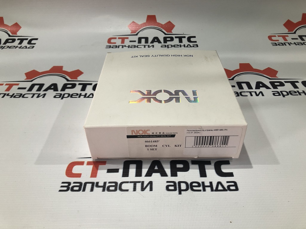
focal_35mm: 28
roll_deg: +1.9
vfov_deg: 49.7
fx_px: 248
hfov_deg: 63.4
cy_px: 114
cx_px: 153
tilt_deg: -39.1
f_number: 1.8
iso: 32
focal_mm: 3.99
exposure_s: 1/33
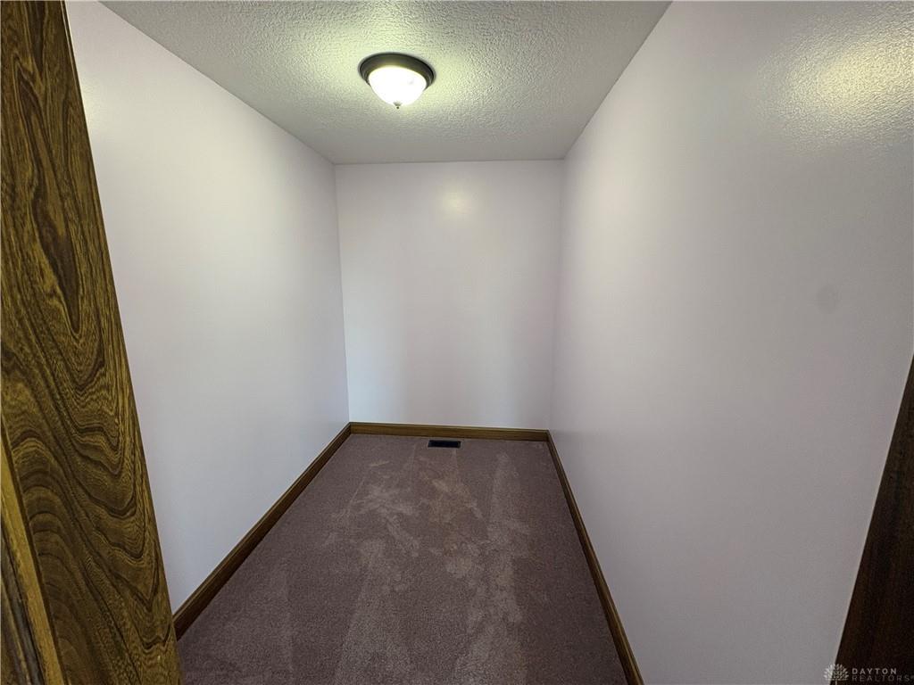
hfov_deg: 102.1
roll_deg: +0.2
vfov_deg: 85.7
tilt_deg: -9.8
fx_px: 370
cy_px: 342
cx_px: 457
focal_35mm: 14
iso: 200
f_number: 2.2
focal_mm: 2.22
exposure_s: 1/60
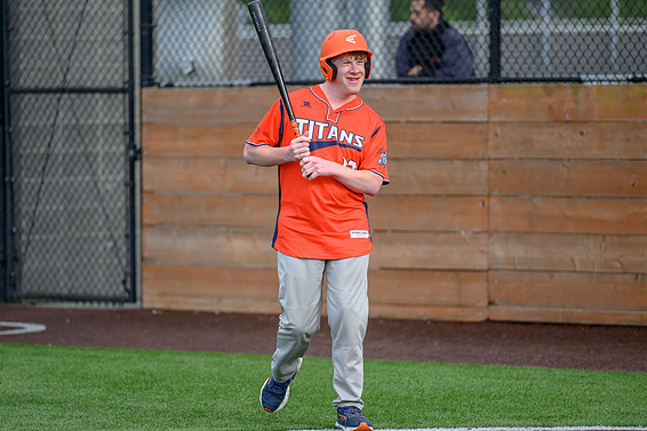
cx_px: 288
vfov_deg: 6.0
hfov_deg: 9.0
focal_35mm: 228
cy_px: 239
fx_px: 4096
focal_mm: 200
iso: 640
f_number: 2.8
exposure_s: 1/2000
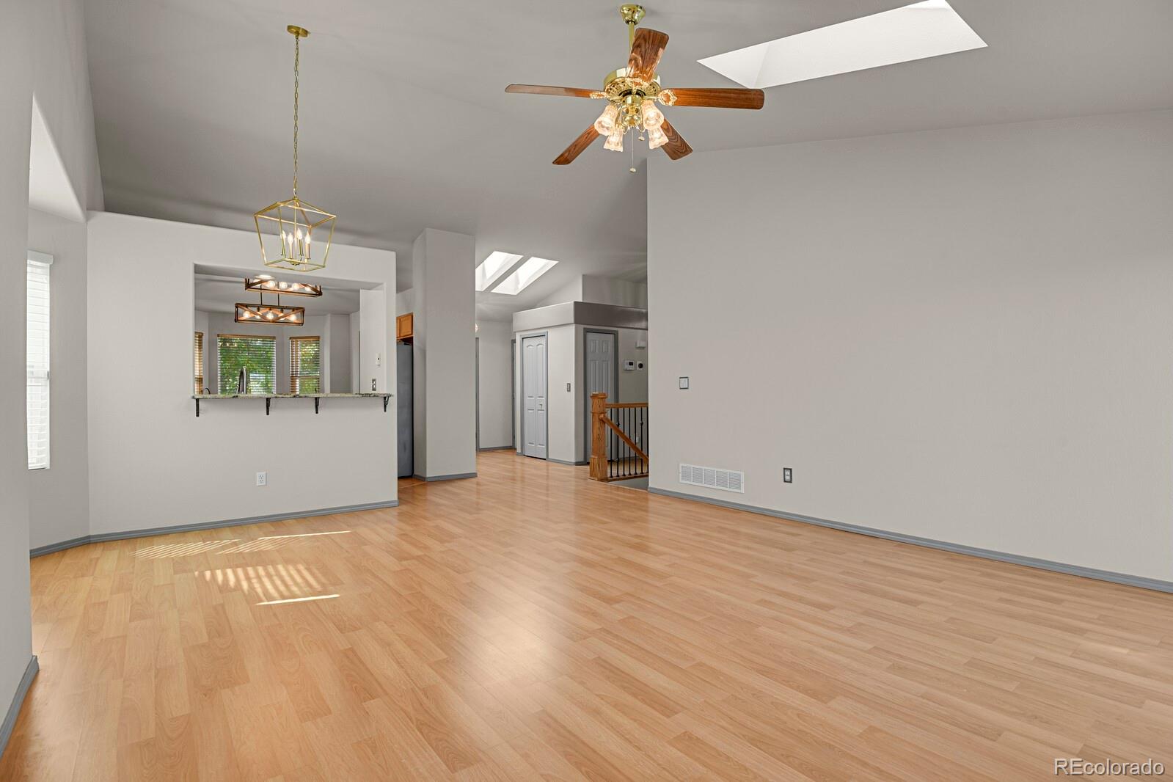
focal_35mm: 17
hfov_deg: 93.3
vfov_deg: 70.4
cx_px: 586
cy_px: 391
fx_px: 554
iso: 250
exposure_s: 1/2
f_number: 6.3
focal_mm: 17
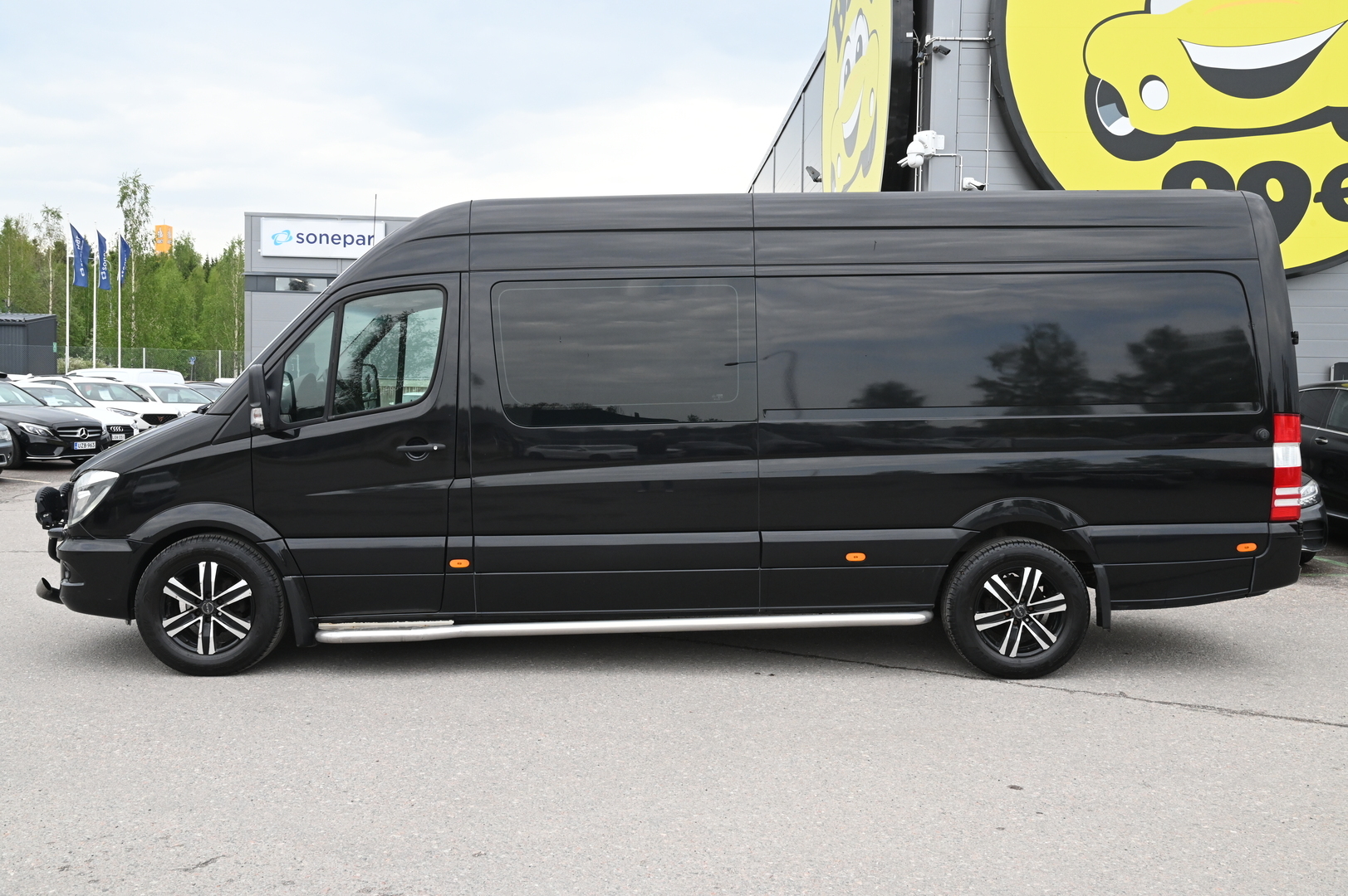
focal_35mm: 35
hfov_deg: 54.5
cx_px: 674
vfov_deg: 37.8
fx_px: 1310
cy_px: 448
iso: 2000
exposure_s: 1/400
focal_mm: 35
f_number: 13
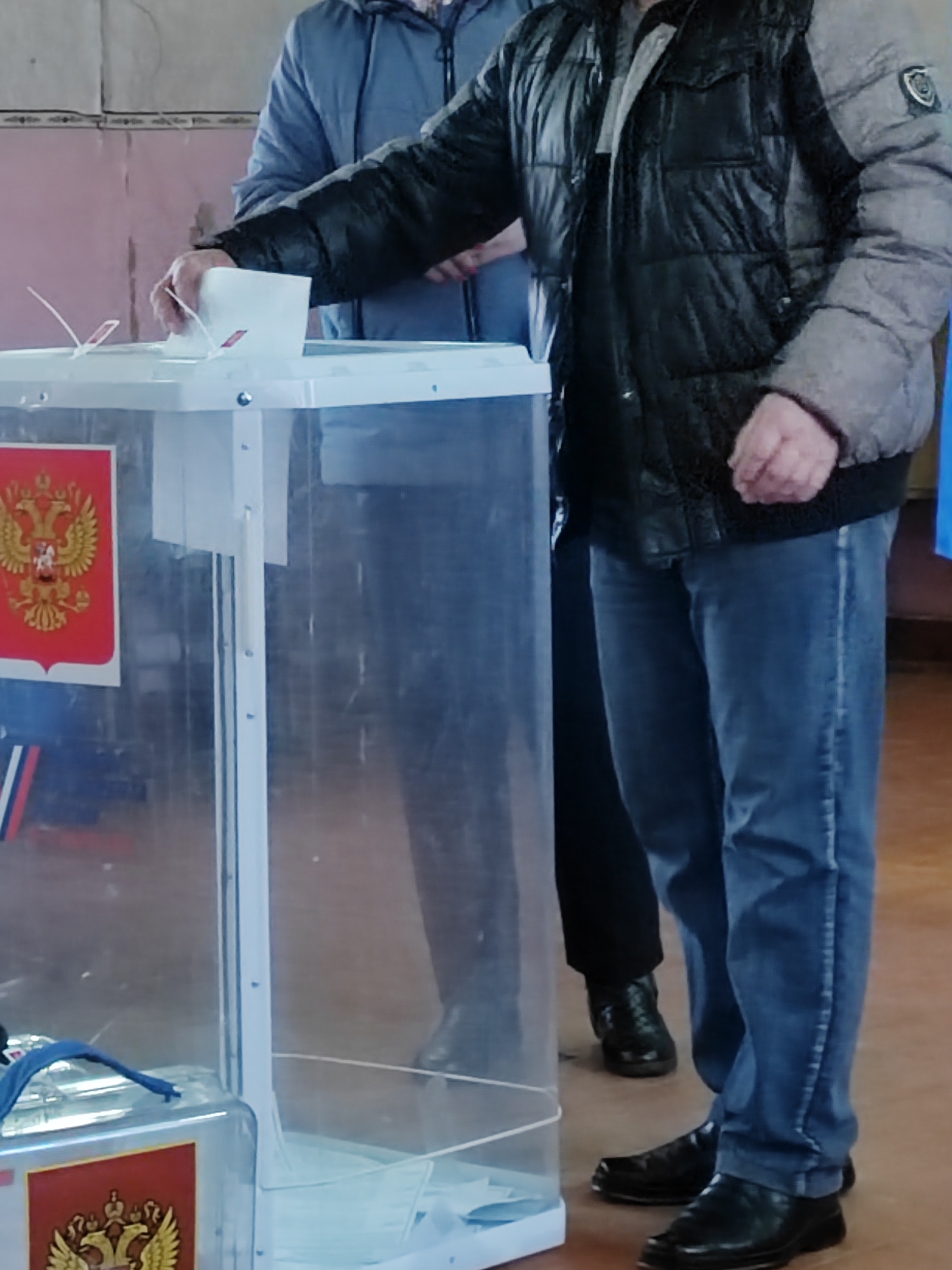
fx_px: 4436
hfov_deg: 12.2
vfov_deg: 16.2
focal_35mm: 121
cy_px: 404
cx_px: 302
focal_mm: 5.52
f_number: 1.9
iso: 535
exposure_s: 1/50
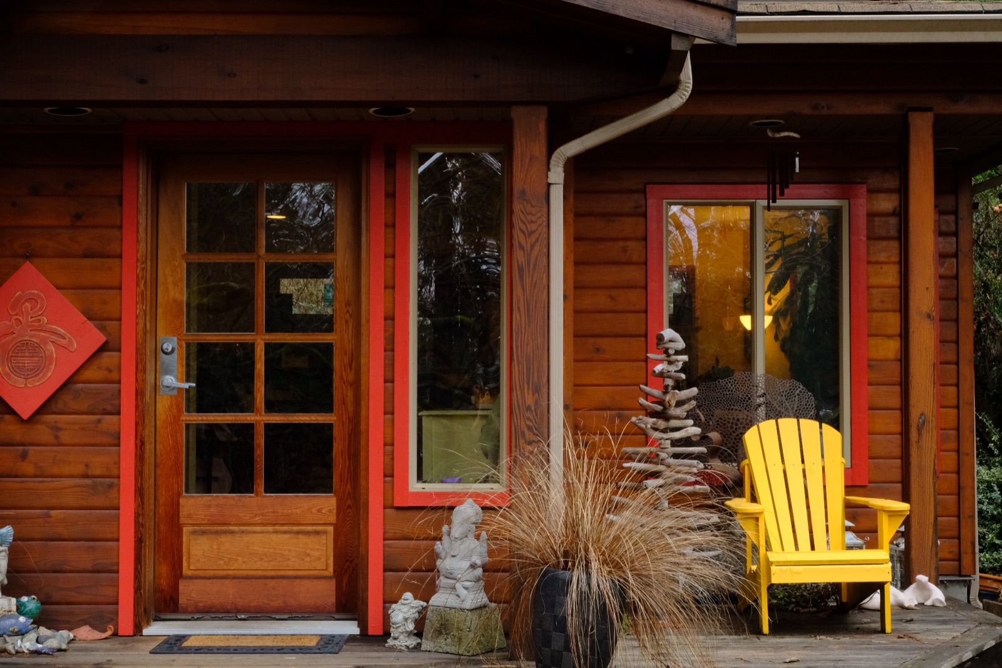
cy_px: 334
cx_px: 501
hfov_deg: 35.6
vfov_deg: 24.2
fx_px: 1558
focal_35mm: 56
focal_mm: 37.4
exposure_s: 1/50
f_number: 16
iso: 2000
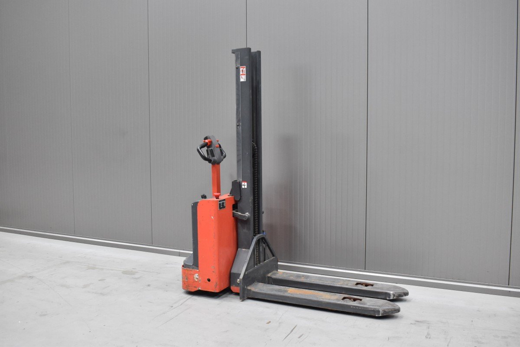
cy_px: 174
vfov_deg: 40.0
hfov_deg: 57.2
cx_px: 260
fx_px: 477
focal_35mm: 33
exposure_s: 1/40
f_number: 5
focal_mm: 22
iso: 1600
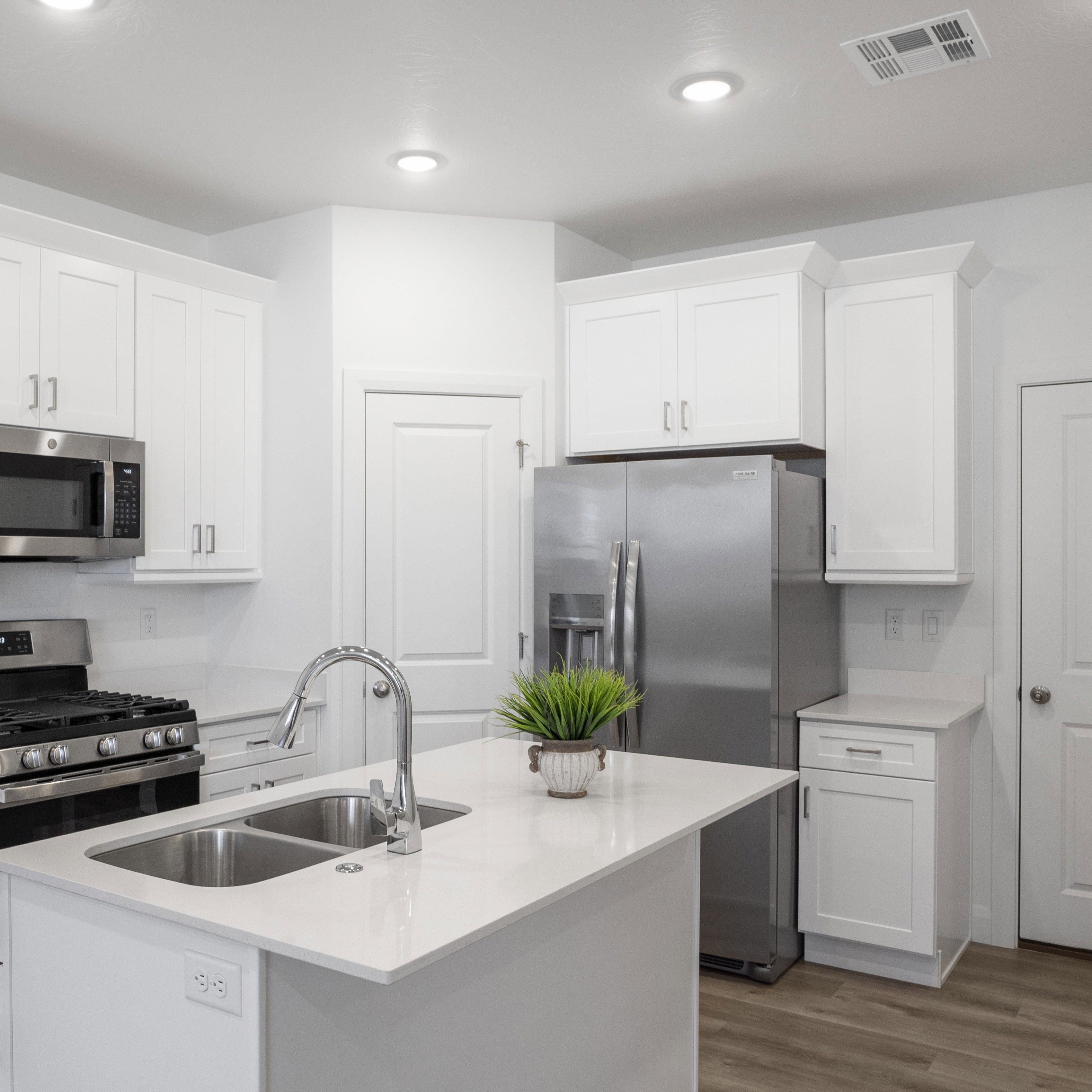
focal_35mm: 30
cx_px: 433
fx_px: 1071
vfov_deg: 54.0
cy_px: 576
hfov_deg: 53.6
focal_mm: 20
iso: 250
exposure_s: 1/15
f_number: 9
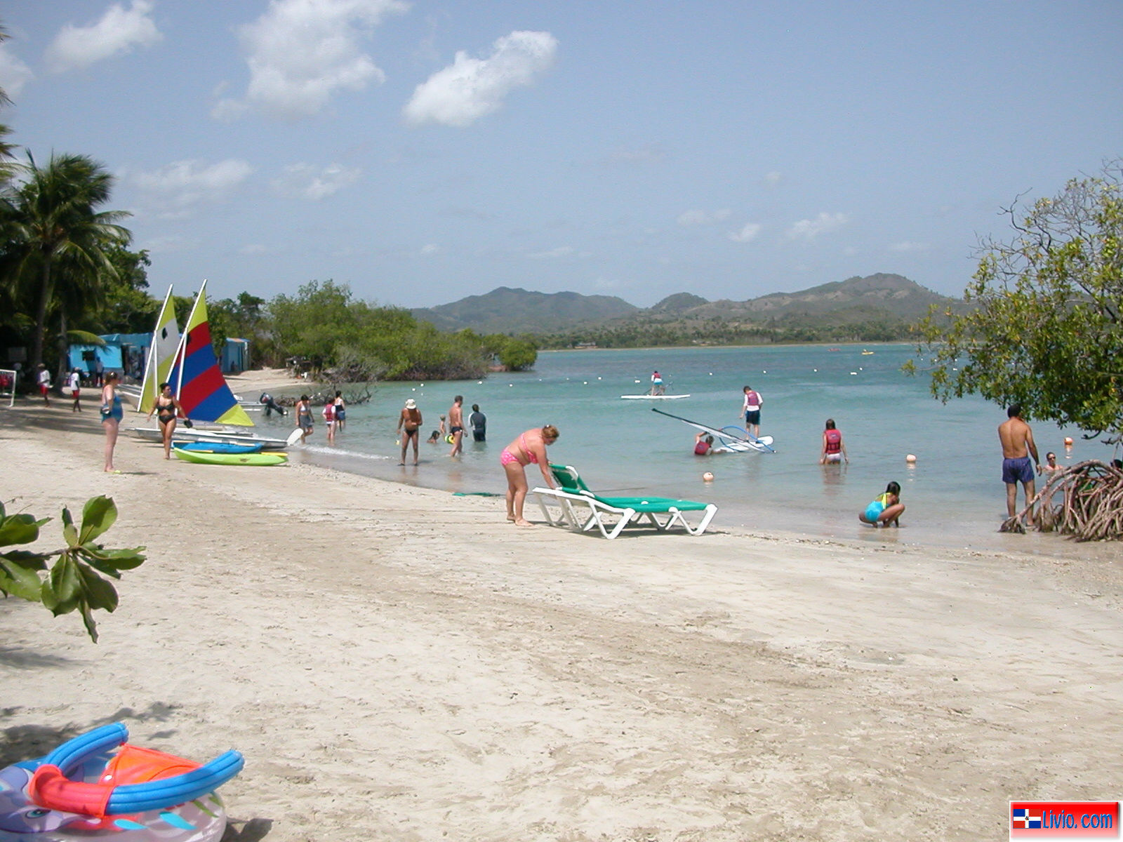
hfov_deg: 50.1
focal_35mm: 37
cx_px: 562
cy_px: 421
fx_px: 1200
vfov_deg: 38.7
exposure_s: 1/2141
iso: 100
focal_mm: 5.6
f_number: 2.7
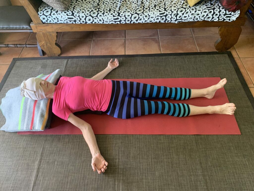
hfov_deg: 67.3
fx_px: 191
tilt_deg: -51.8
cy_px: 96
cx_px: 127
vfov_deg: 53.1
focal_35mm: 26
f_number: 1.8
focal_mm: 4.25
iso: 400
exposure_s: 1/60
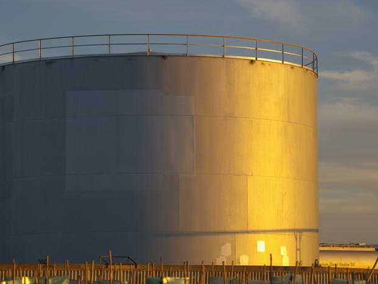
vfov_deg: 9.5
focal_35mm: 156
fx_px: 1699
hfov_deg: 12.7
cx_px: 164
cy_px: 142
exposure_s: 1/125
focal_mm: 95
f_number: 9.5
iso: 200
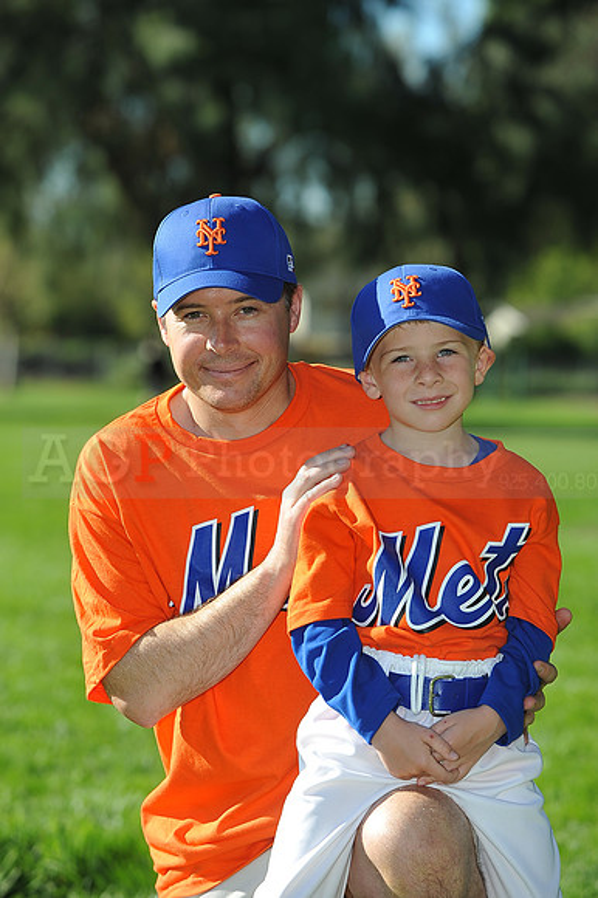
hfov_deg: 9.5
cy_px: 449
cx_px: 299
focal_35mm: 145
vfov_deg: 14.2
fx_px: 3617
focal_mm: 145
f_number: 5.6
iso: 200
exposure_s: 1/800
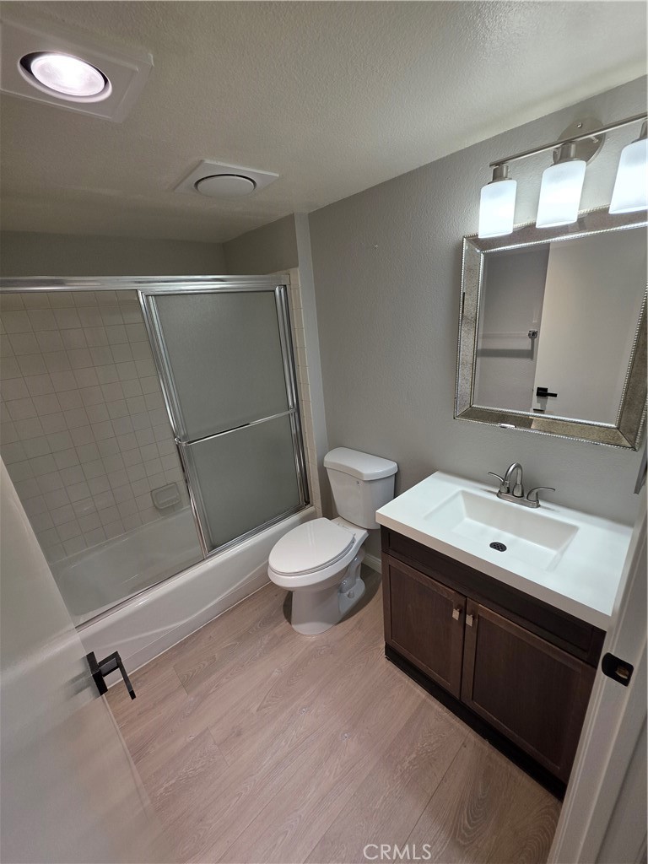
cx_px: 324
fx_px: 324
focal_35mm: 13
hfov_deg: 89.9
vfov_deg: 106.2
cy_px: 432
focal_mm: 2.2
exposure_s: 1/120
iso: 80
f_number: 1.9
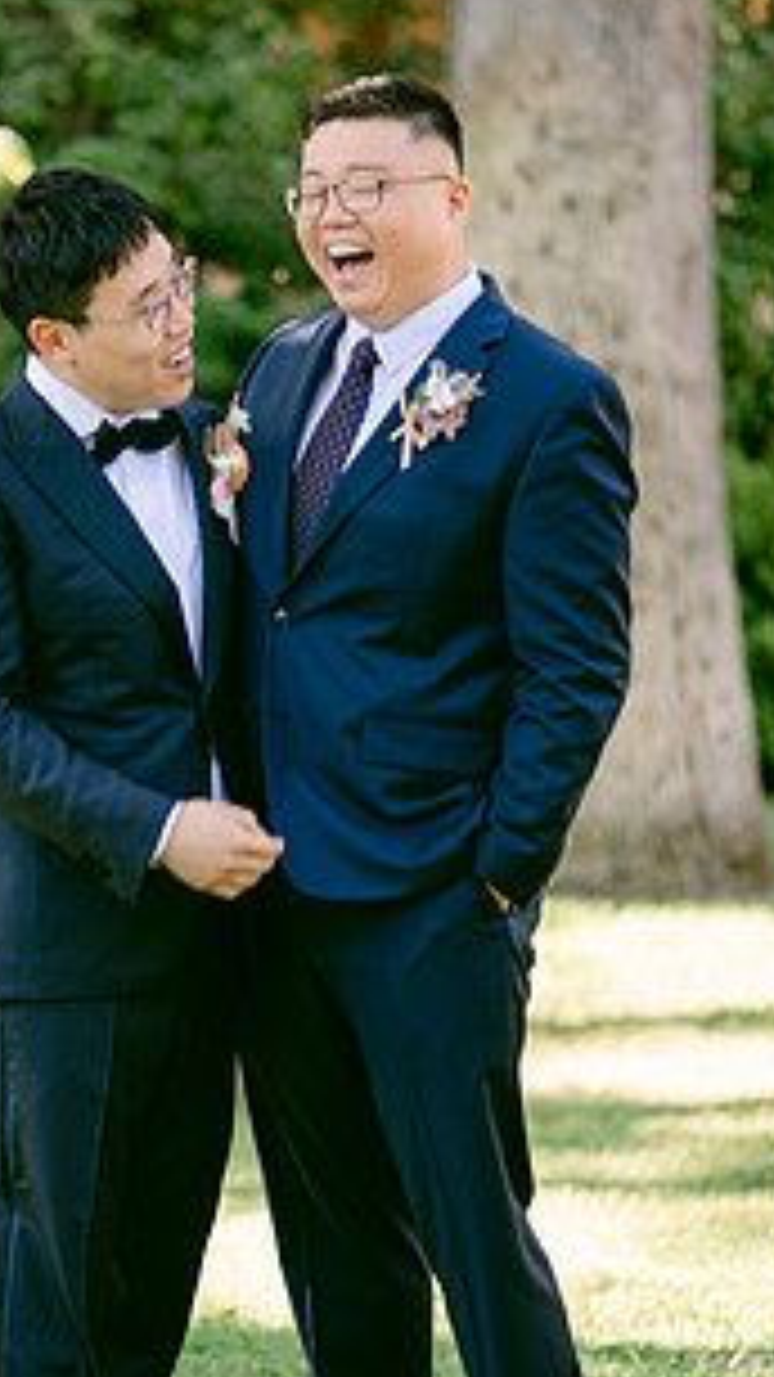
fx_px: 4782
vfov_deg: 16.4
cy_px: 734
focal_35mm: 131
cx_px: 212
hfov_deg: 9.2
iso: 80
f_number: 1.8
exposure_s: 1/400
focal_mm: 85
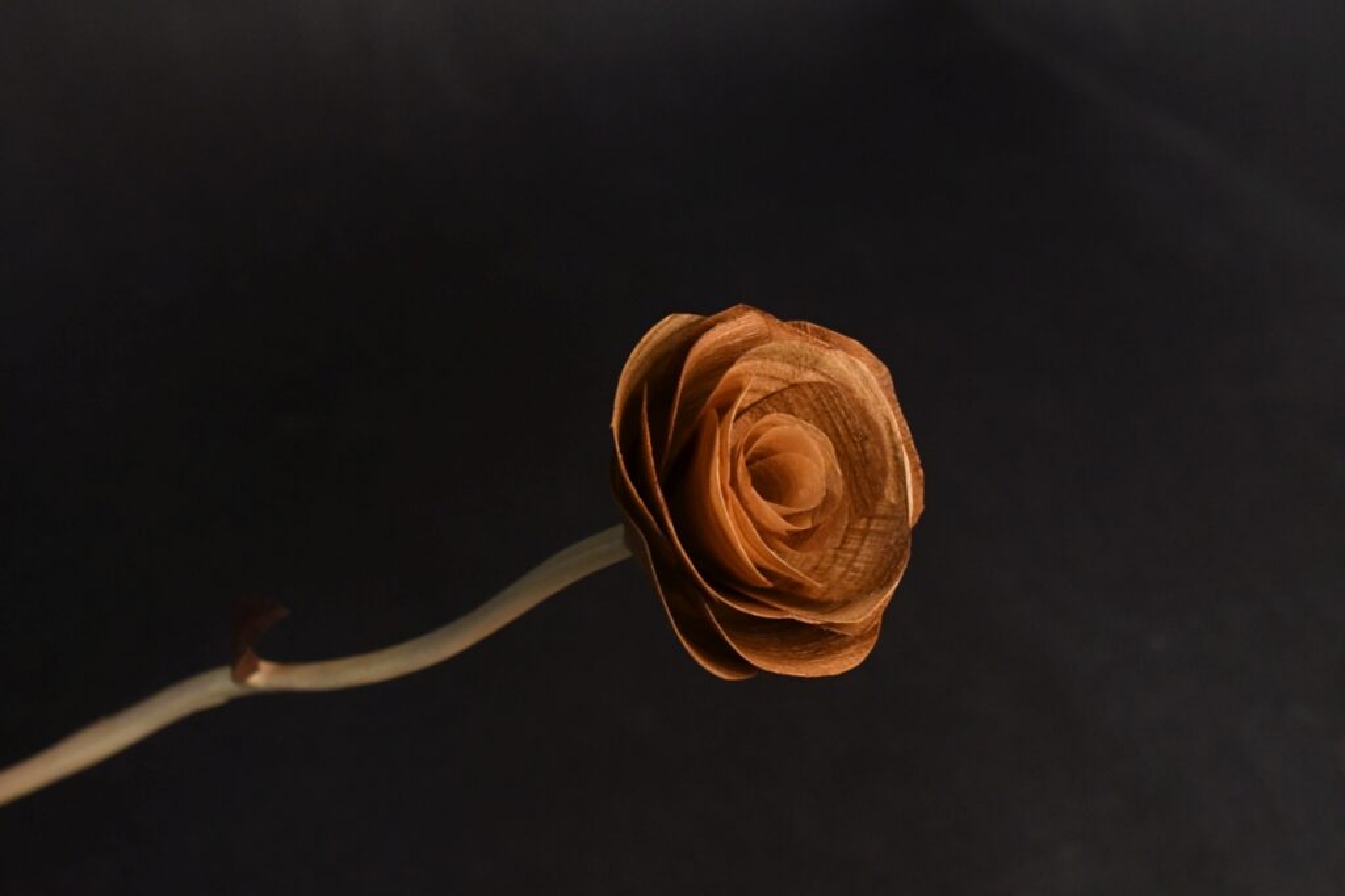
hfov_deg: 33.4
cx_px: 672
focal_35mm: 60
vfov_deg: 22.6
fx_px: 2241
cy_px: 448
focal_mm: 40
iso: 5000
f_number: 9
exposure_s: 1/30
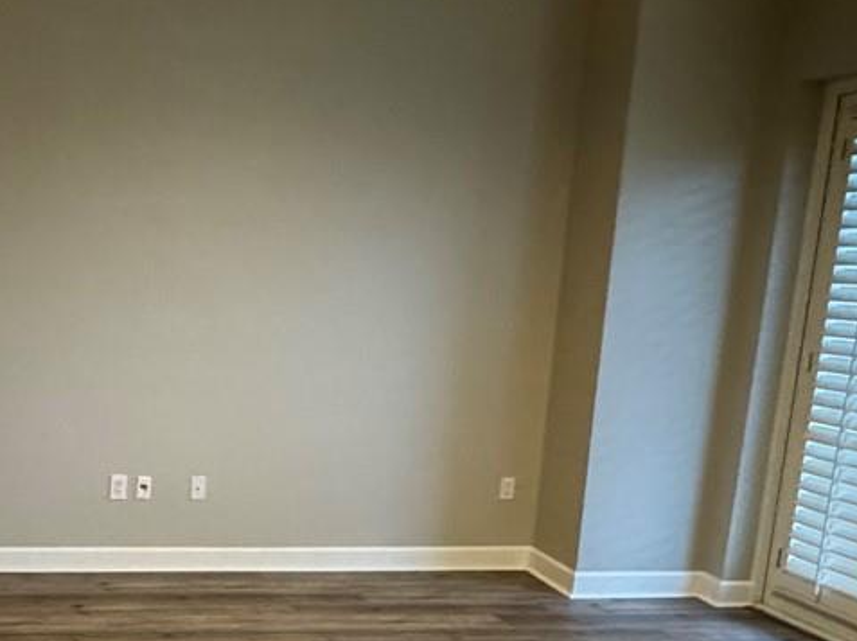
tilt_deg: -12.3
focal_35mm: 47
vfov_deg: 30.3
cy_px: 490
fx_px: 1163
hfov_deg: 38.0
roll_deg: -2.3
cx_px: 99
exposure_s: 1/60
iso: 1000
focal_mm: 2.22
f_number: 2.2
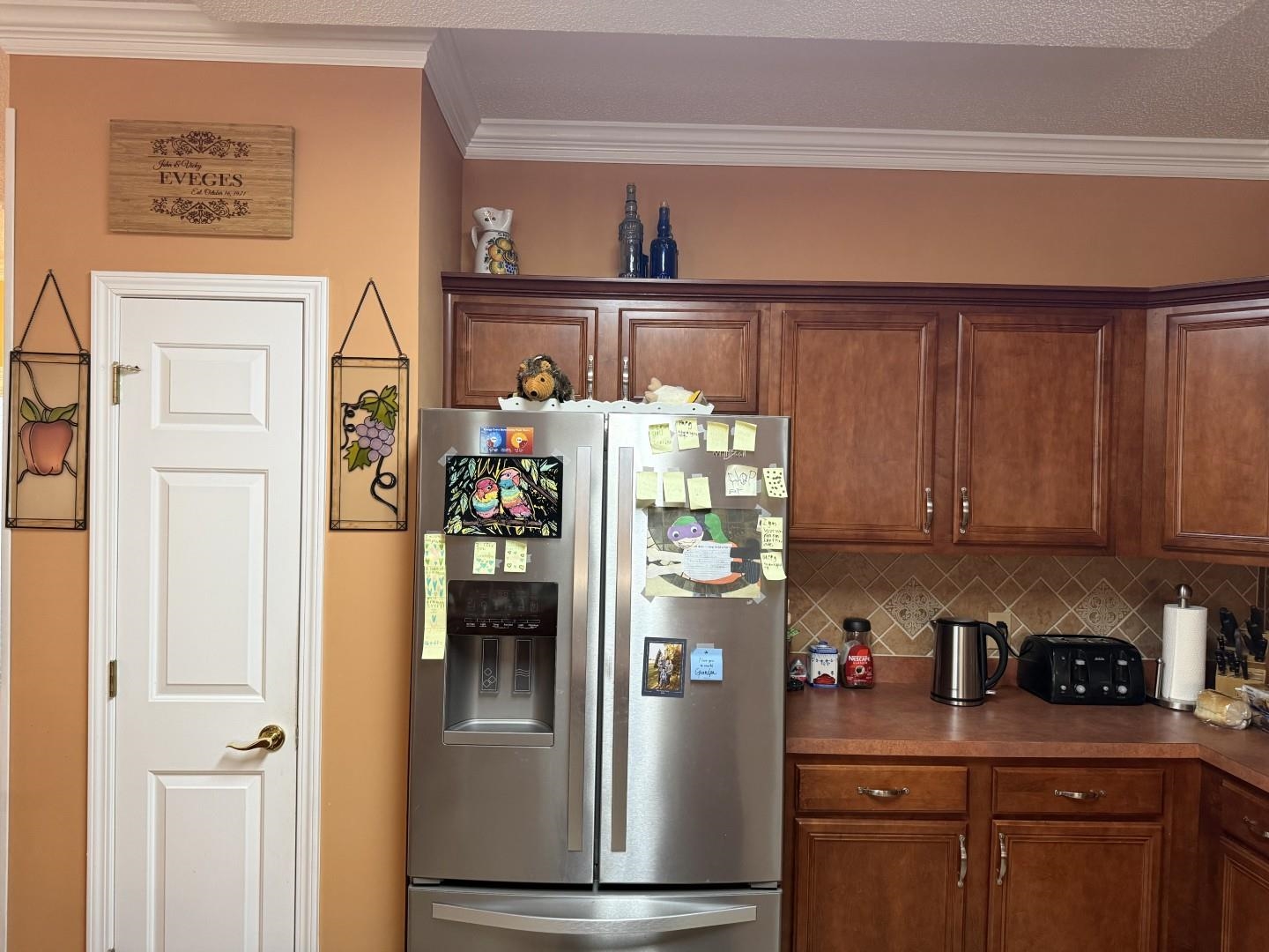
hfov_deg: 71.6
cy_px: 476
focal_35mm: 24
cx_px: 634
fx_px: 880
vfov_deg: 56.8
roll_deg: -1.3
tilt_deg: -1.3
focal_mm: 6.76
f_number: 1.78
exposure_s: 1/60
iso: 250
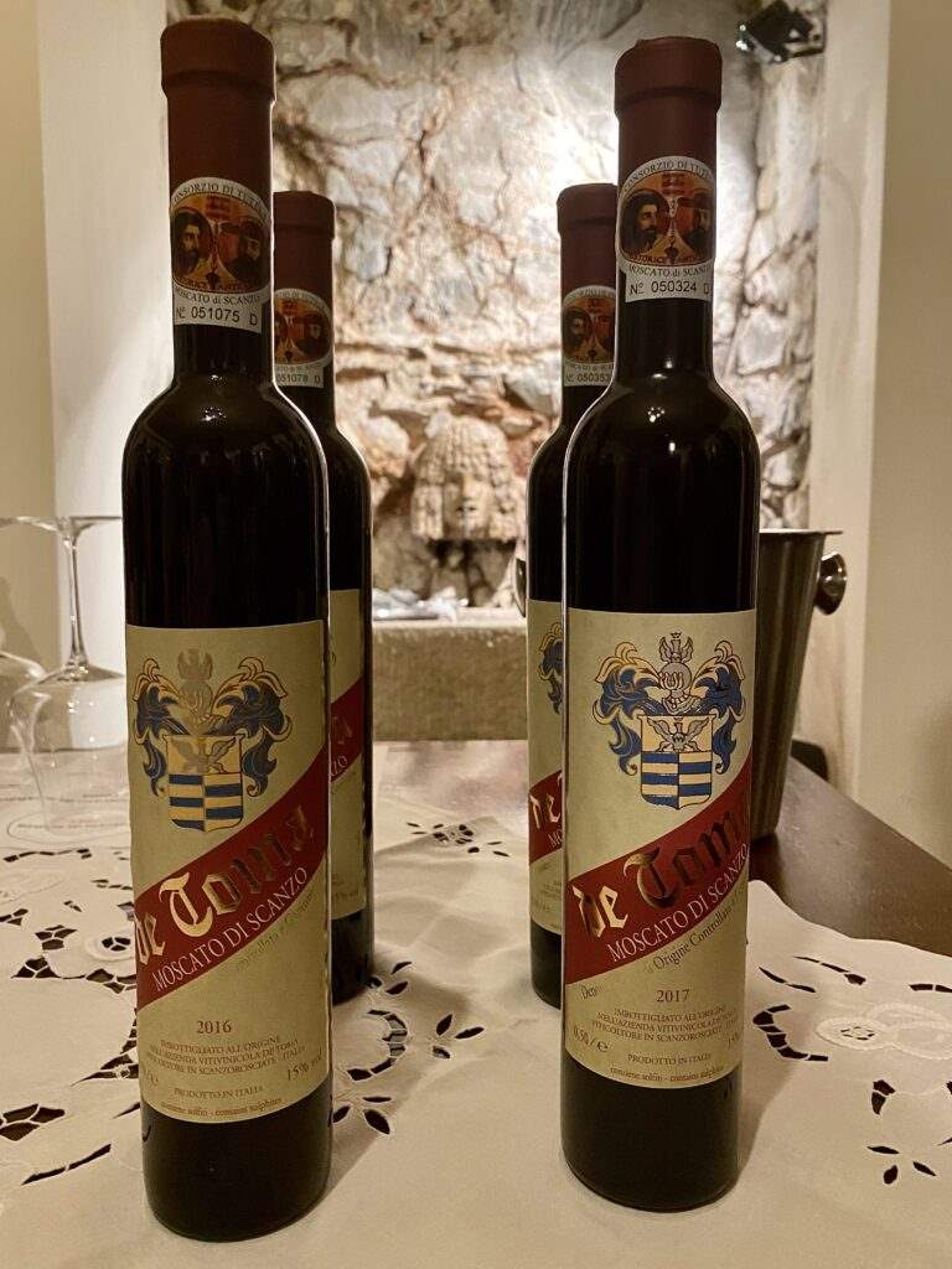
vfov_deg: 67.3
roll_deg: -0.3
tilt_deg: -4.9
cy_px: 634
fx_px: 953
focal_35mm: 26
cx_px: 476
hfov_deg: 53.1
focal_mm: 4.25
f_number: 1.8
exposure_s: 1/50
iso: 320
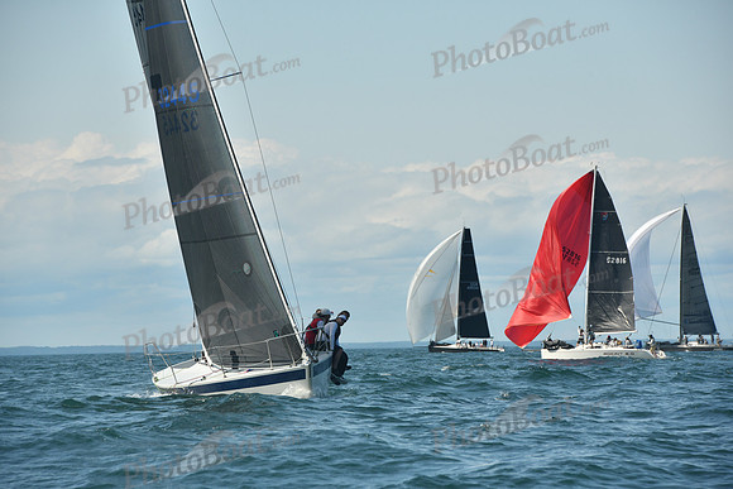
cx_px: 366
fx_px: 4073
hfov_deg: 10.3
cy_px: 244
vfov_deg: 6.9
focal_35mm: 200
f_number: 9
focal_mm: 200
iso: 320
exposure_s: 1/640
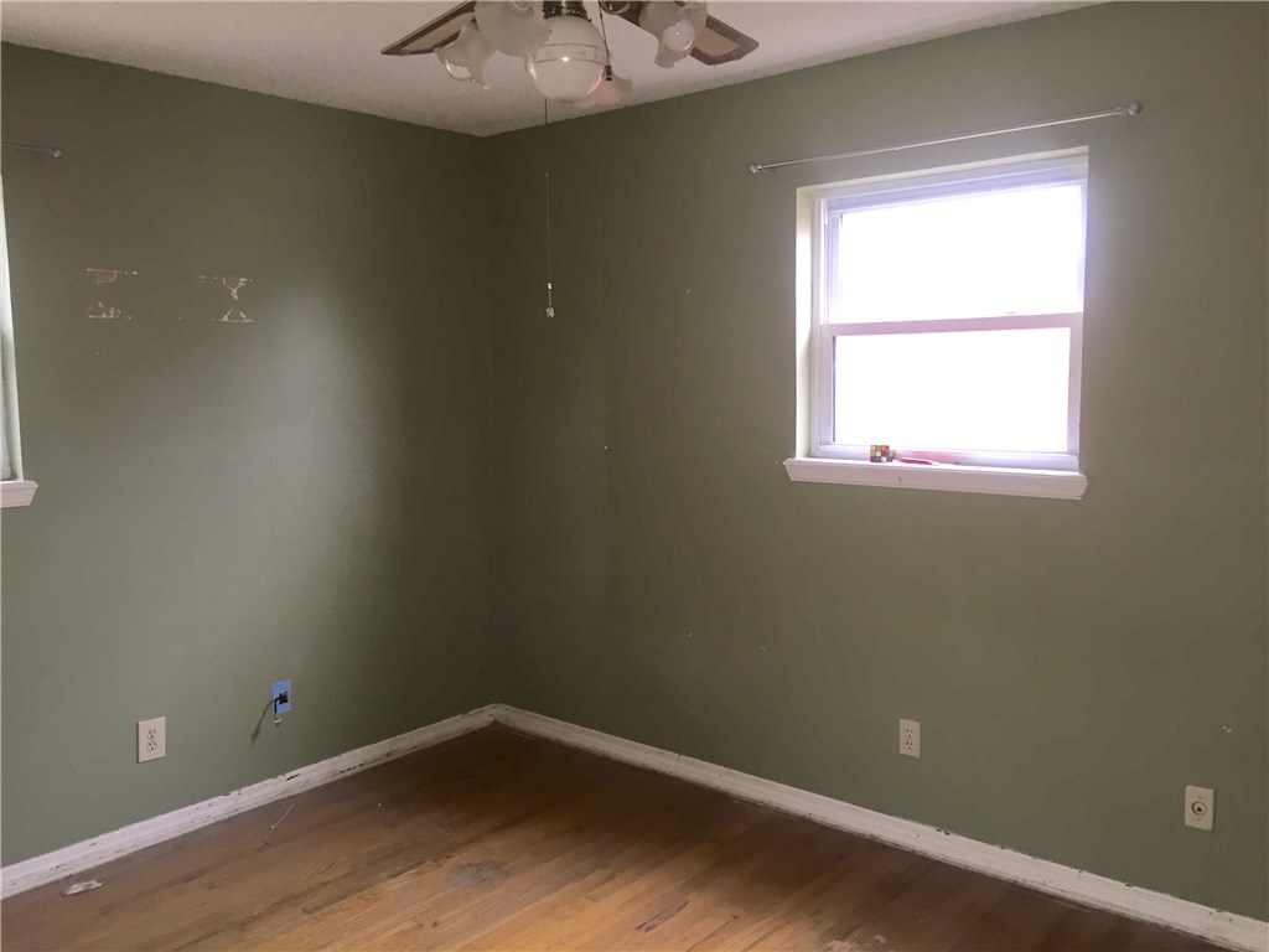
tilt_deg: -4.2
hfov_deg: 61.7
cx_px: 634
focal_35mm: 29
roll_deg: -0.1
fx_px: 1063
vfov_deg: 48.2
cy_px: 476
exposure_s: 1/17
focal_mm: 4.15
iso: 100
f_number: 2.2
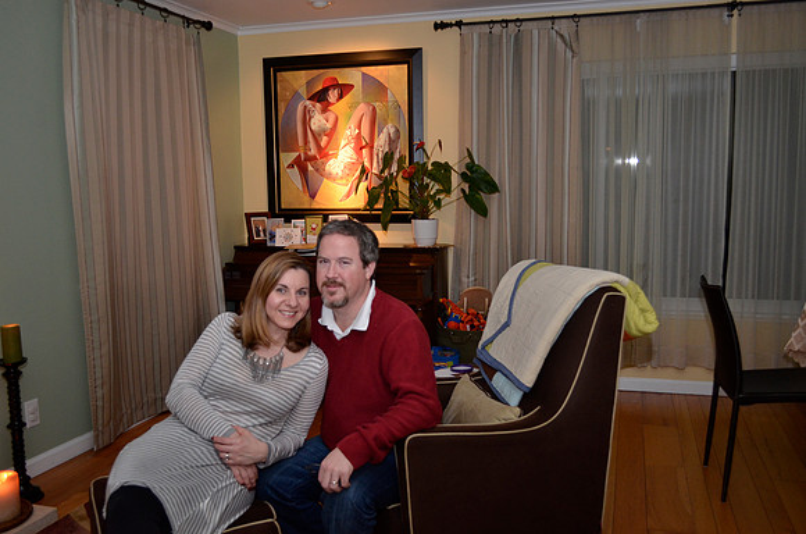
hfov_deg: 57.3
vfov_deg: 39.8
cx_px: 403
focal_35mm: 33
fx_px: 737
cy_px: 267
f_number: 4
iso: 800
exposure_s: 1/60
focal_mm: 22
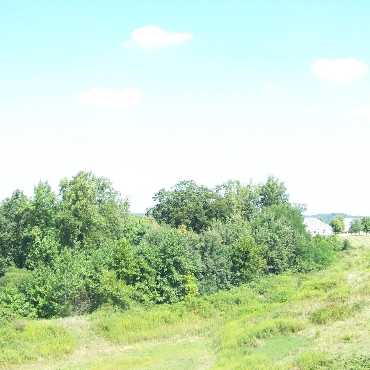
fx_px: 617
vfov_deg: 33.3
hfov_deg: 33.4
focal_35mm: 51
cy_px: 210
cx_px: 208
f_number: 4
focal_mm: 6.3
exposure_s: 1/320
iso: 64
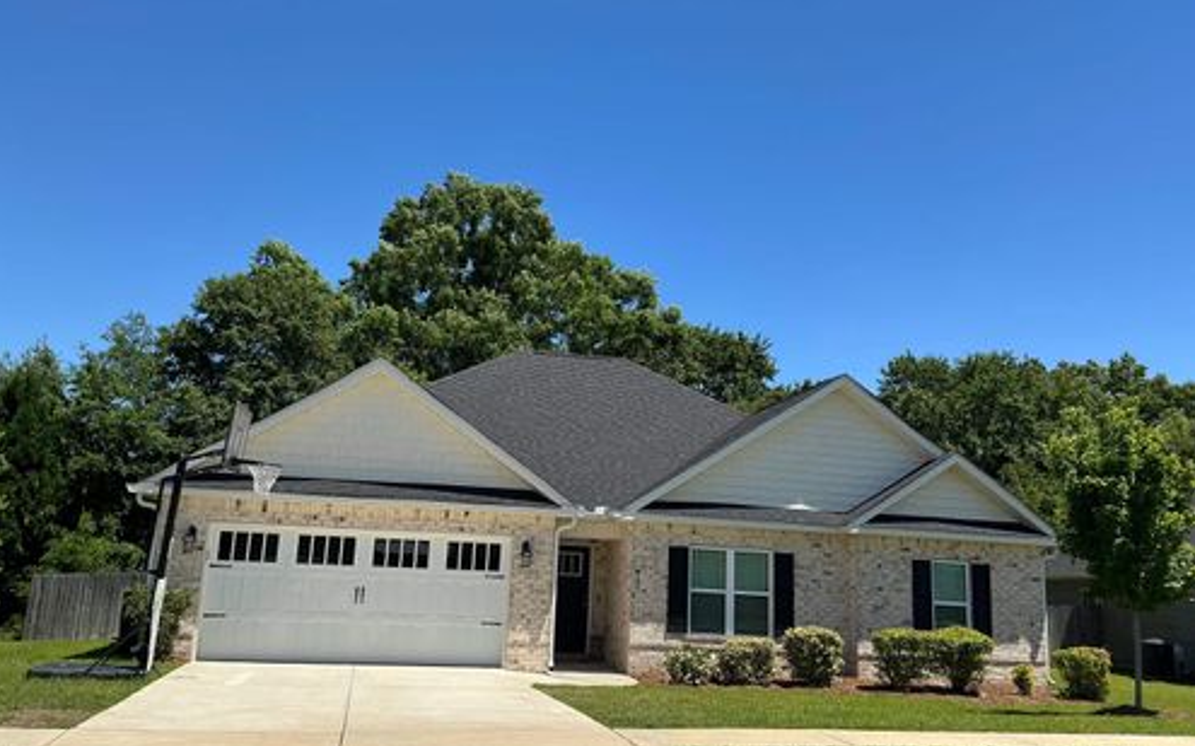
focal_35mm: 30
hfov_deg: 62.9
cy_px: 385
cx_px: 596
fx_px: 977
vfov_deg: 41.8
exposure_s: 1/1912
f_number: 1.8
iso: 25
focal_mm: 3
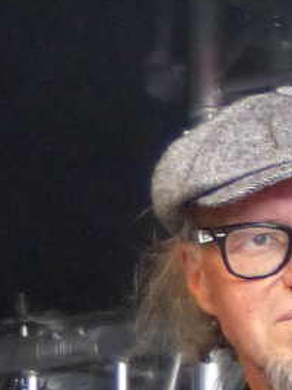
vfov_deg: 4.9
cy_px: 711
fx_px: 4514
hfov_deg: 3.7
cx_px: 450
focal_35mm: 401
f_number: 2.8
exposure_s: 1/160
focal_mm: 19.2
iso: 500
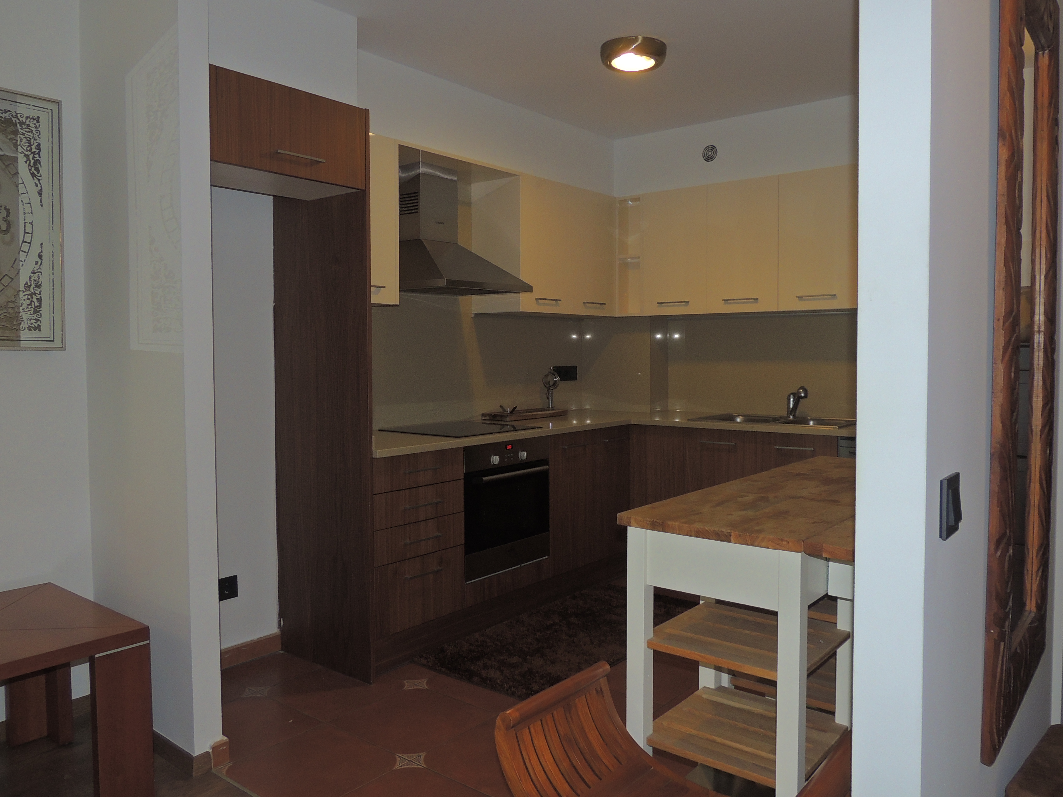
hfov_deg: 67.3
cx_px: 527
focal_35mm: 26
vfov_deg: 53.0
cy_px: 386
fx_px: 798
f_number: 3
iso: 200
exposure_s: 1/30
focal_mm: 4.3
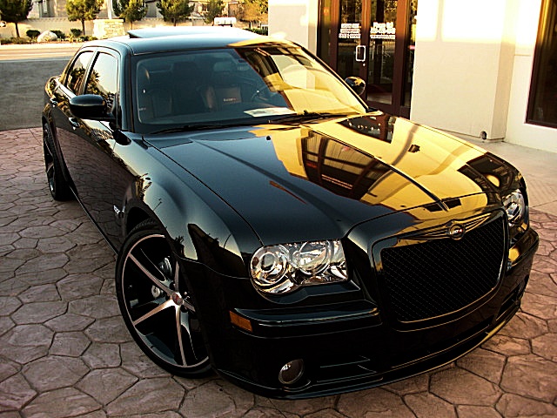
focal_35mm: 36
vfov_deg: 39.7
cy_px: 209
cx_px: 278
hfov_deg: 51.4
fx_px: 579
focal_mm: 6.3
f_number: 2.8
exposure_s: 1/80
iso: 100
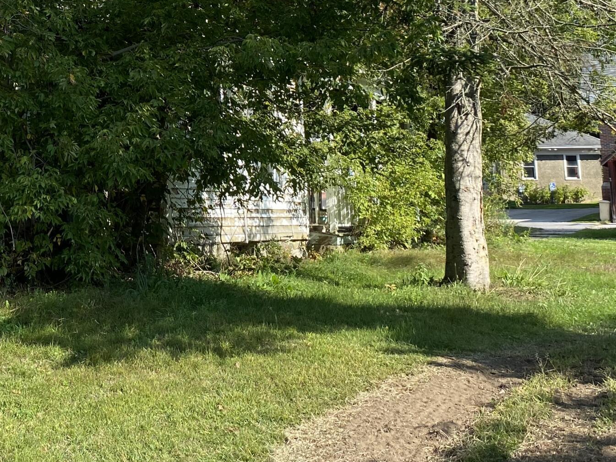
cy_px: 33
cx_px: 64
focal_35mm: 58
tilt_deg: +10.1
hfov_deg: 31.7
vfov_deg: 24.4
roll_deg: +0.2
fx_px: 1032
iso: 32
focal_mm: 4.25
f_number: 1.8
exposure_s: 1/1072
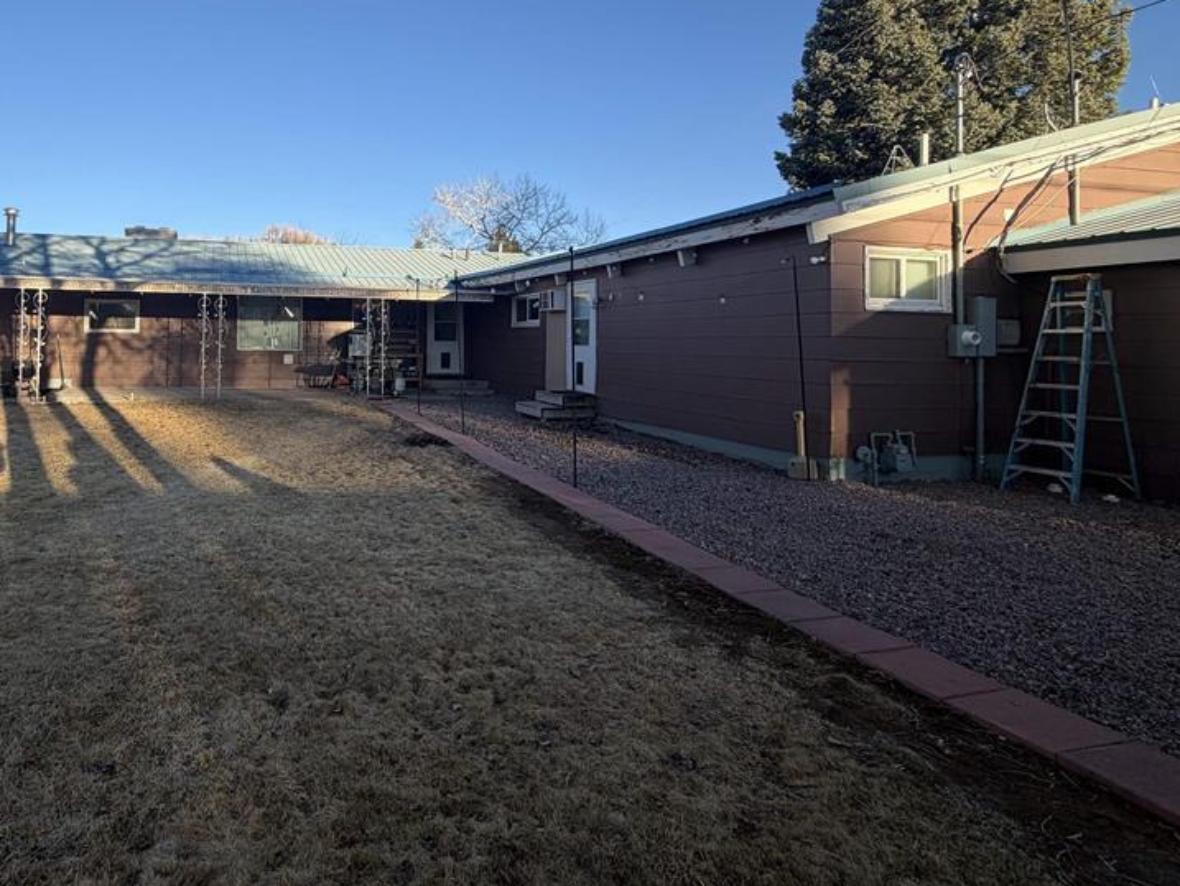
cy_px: 324
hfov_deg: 78.4
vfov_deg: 64.9
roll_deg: +0.1
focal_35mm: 20
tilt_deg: +0.6
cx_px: 369
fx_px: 682
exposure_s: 1/522
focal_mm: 2.22
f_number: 2.2
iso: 40
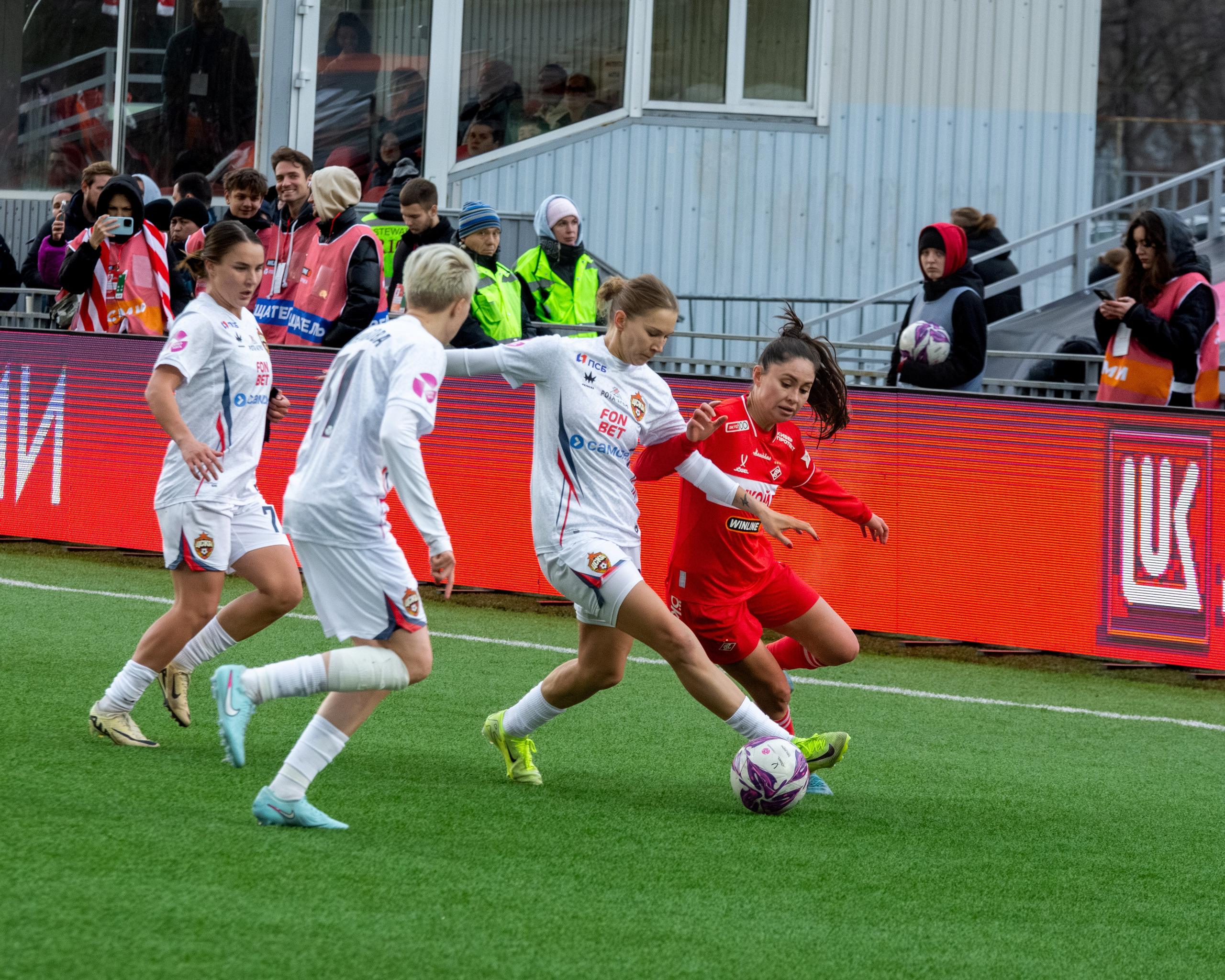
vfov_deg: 5.4
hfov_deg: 6.8
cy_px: 490
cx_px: 577
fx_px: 10370
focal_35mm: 286
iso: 1250
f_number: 6.3
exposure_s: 1/1250
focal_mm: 160
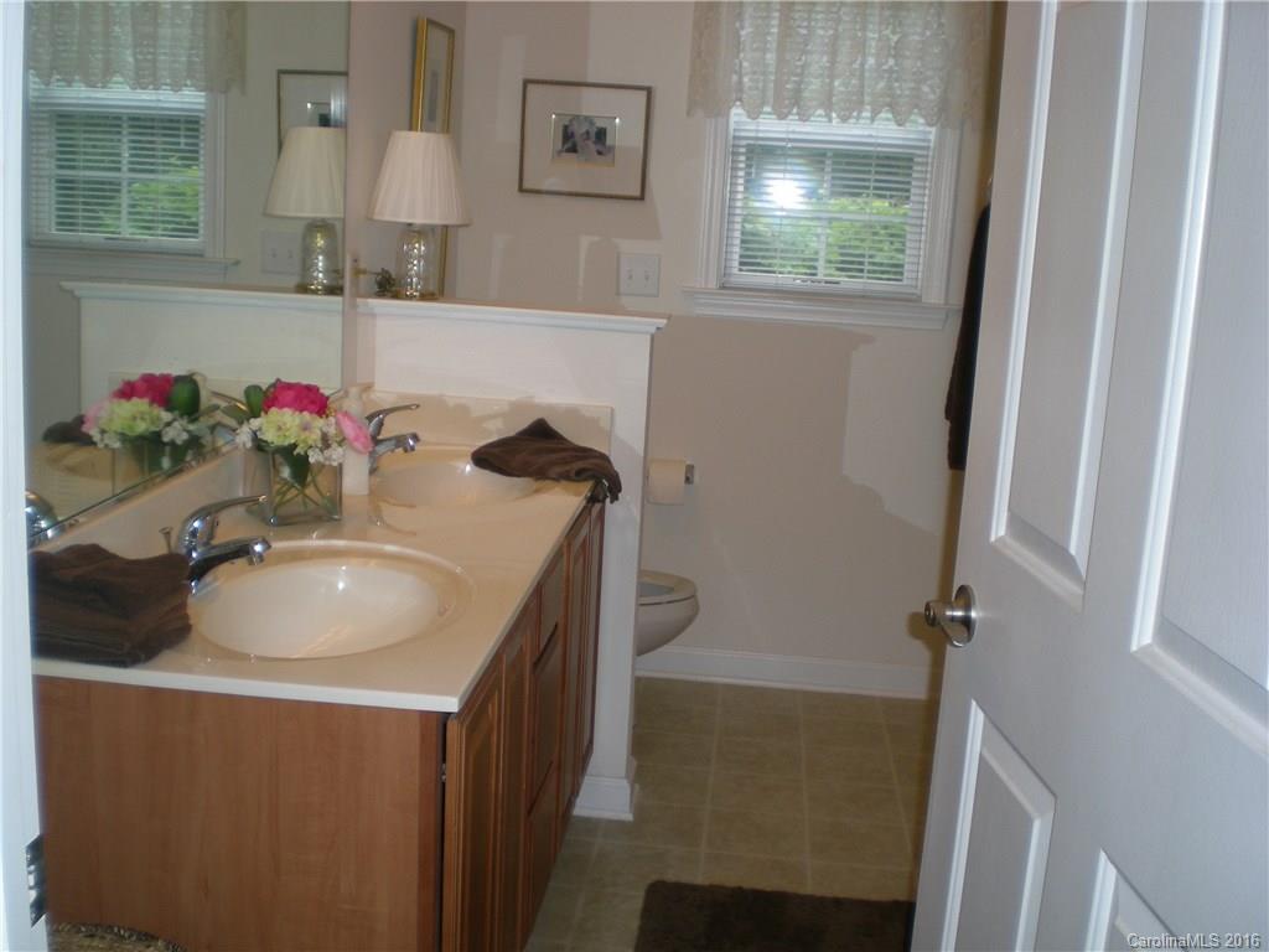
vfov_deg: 37.7
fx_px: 1393
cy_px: 476
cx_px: 634
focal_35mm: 38
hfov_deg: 49.0
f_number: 3.1
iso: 50
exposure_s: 1/30
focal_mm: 6.3
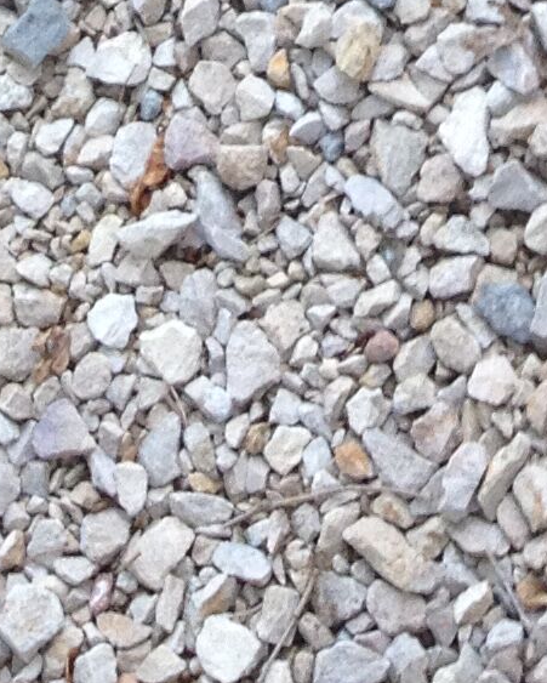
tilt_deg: -49.8
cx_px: 523
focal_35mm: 198
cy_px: -1157
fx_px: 4004
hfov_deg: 7.8
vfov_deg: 8.6
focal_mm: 4.28
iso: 50
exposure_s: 1/60
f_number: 2.4
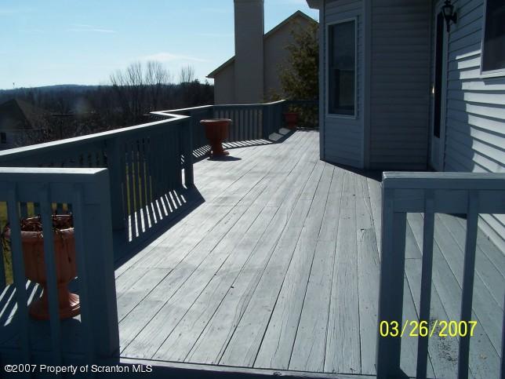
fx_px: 554
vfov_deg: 37.7
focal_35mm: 38
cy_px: 190
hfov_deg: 49.0
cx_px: 252
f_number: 8
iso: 80
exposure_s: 1/500
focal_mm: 6.3
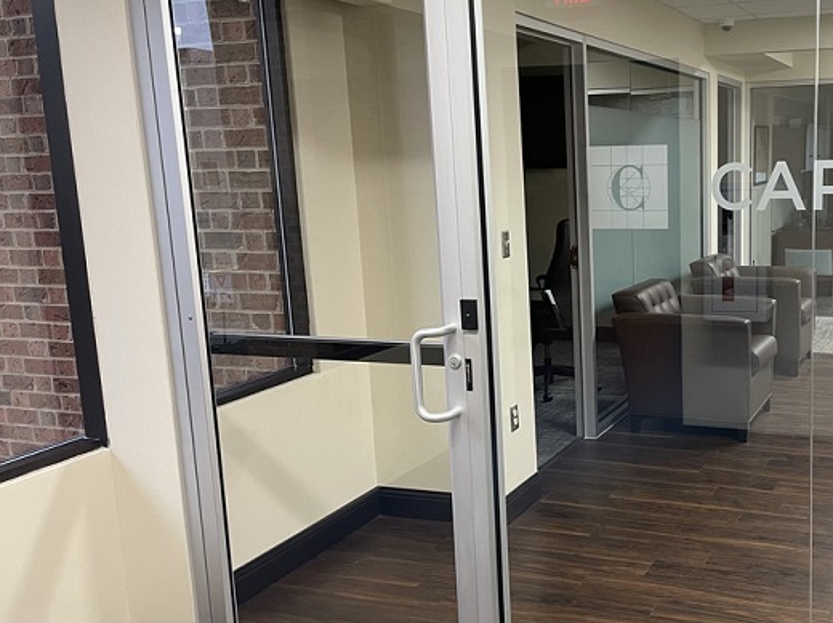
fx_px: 962
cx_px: 626
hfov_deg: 45.2
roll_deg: +0.9
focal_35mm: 40
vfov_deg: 35.9
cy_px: 340
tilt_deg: -11.3
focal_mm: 4.2
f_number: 1.6
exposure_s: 1/60
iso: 160
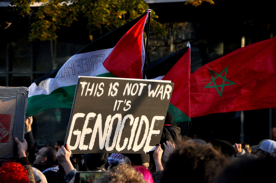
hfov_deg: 14.9
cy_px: 92
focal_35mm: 138
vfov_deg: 9.9
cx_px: 138
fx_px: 1057
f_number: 5.6
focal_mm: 92
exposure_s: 1/1000
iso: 1000
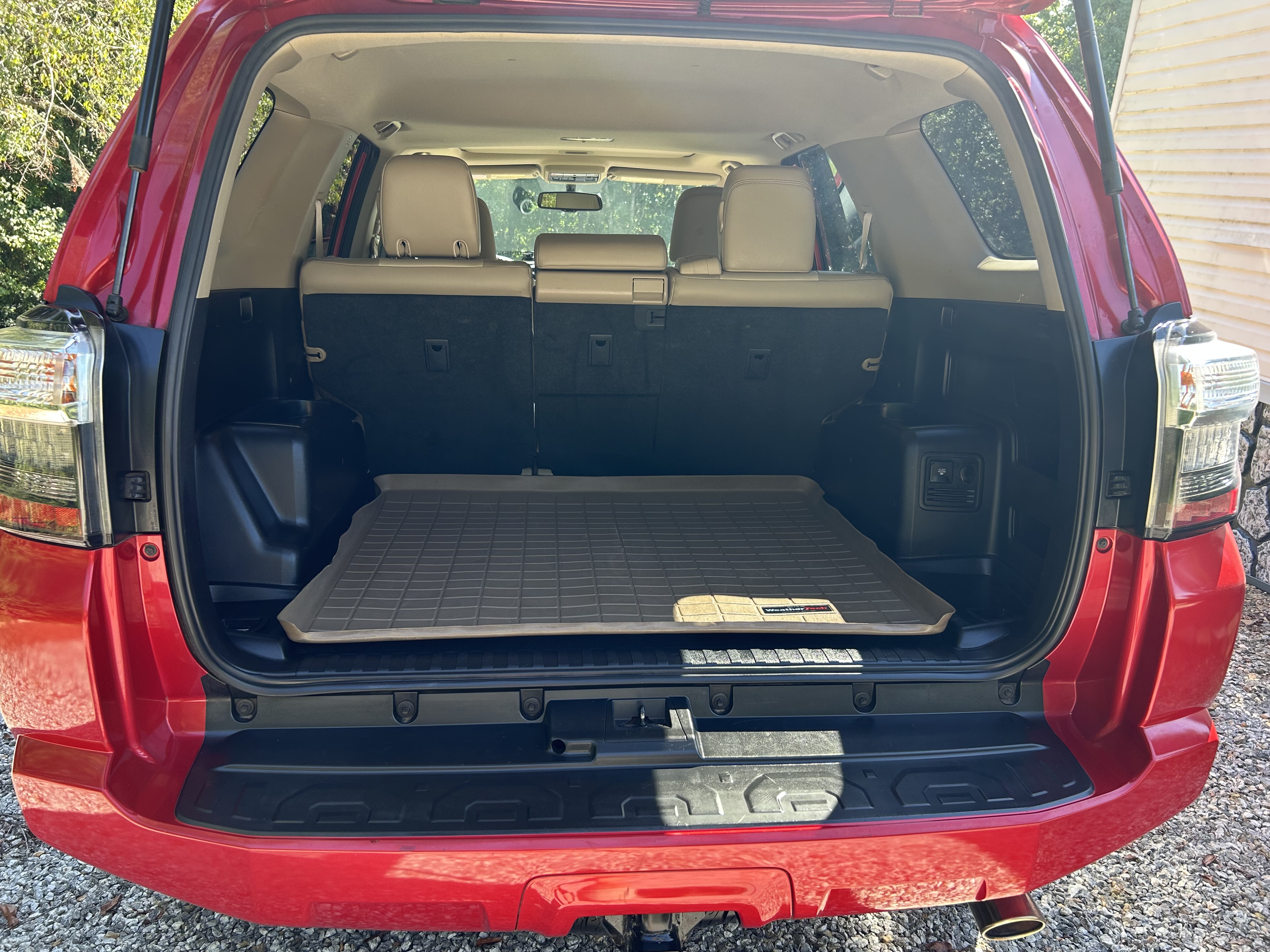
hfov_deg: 65.3
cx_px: 622
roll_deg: -4.0
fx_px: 991
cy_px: 492
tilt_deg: -17.4
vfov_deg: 51.3
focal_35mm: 27
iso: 32
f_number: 1.5
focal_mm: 5.7
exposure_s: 1/142
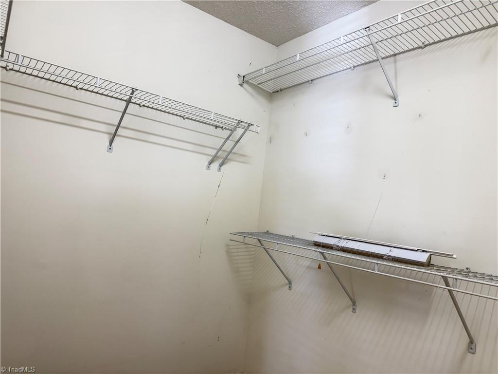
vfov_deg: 56.8
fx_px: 345
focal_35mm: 24
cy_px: 187
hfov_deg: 71.6
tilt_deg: +4.4
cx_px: 249
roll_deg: -5.4
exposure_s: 1/60
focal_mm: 6.76
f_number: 1.78
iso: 320
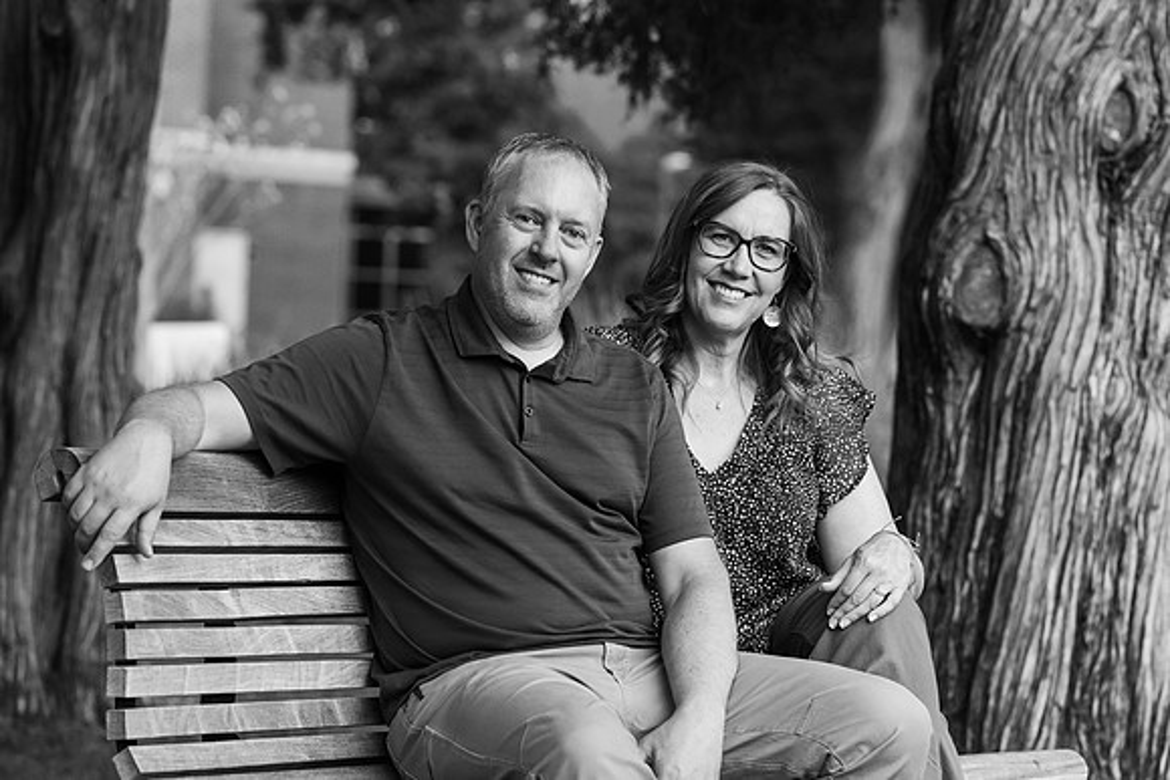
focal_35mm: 148
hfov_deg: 13.9
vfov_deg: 9.3
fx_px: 4811
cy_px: 390
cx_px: 585
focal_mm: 148
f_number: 5.6
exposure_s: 1/200
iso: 2500
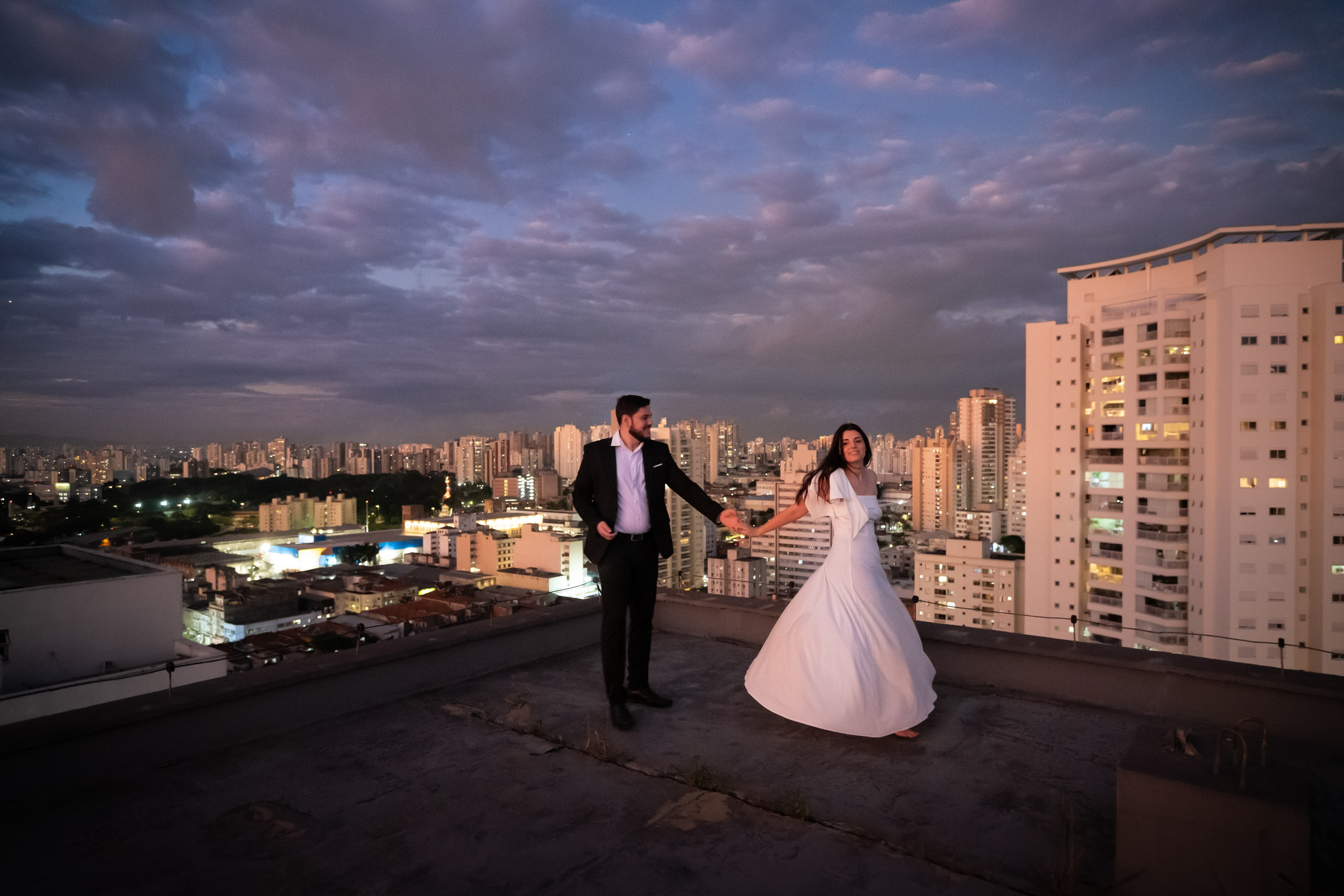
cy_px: 469
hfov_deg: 81.3
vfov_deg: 59.6
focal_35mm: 21
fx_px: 782
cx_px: 672
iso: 5000
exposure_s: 1/125
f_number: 1.8
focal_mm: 13
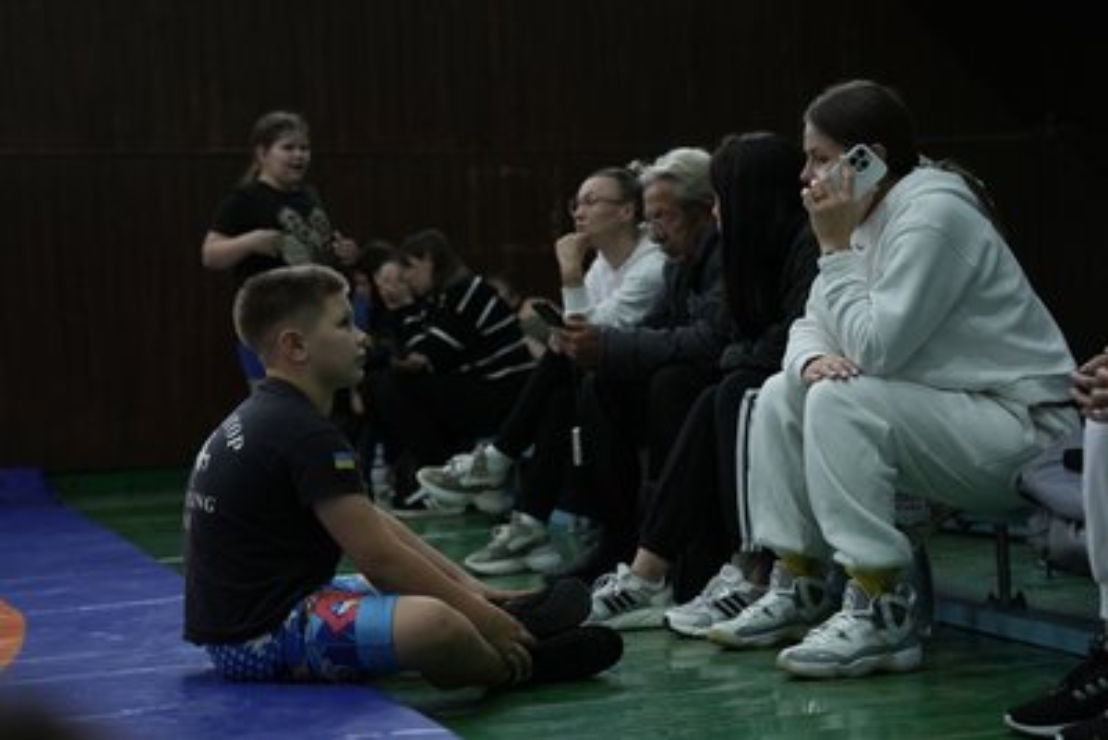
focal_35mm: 70
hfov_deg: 28.8
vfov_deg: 19.5
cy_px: 370
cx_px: 554
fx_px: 2155
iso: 1000
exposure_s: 1/125
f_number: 3.5
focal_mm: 70
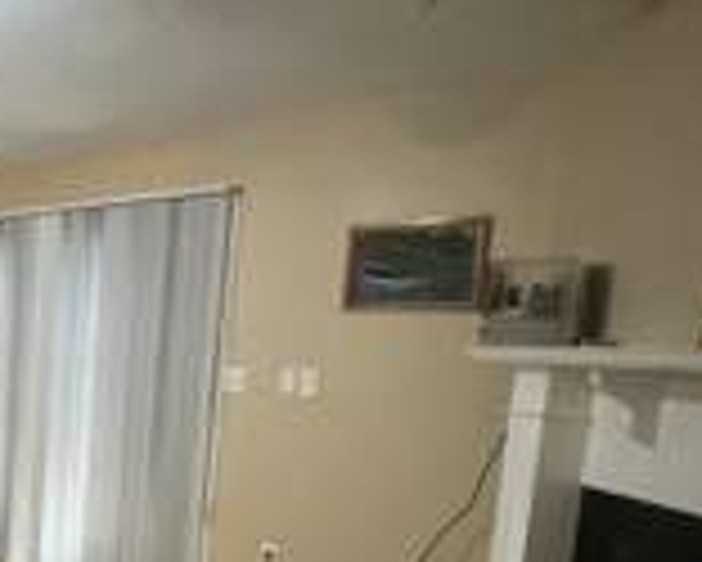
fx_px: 811
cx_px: -104
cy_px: 443
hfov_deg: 37.5
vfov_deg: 37.0
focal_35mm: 39
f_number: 1.8
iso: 640
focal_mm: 1.57
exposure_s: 1/40
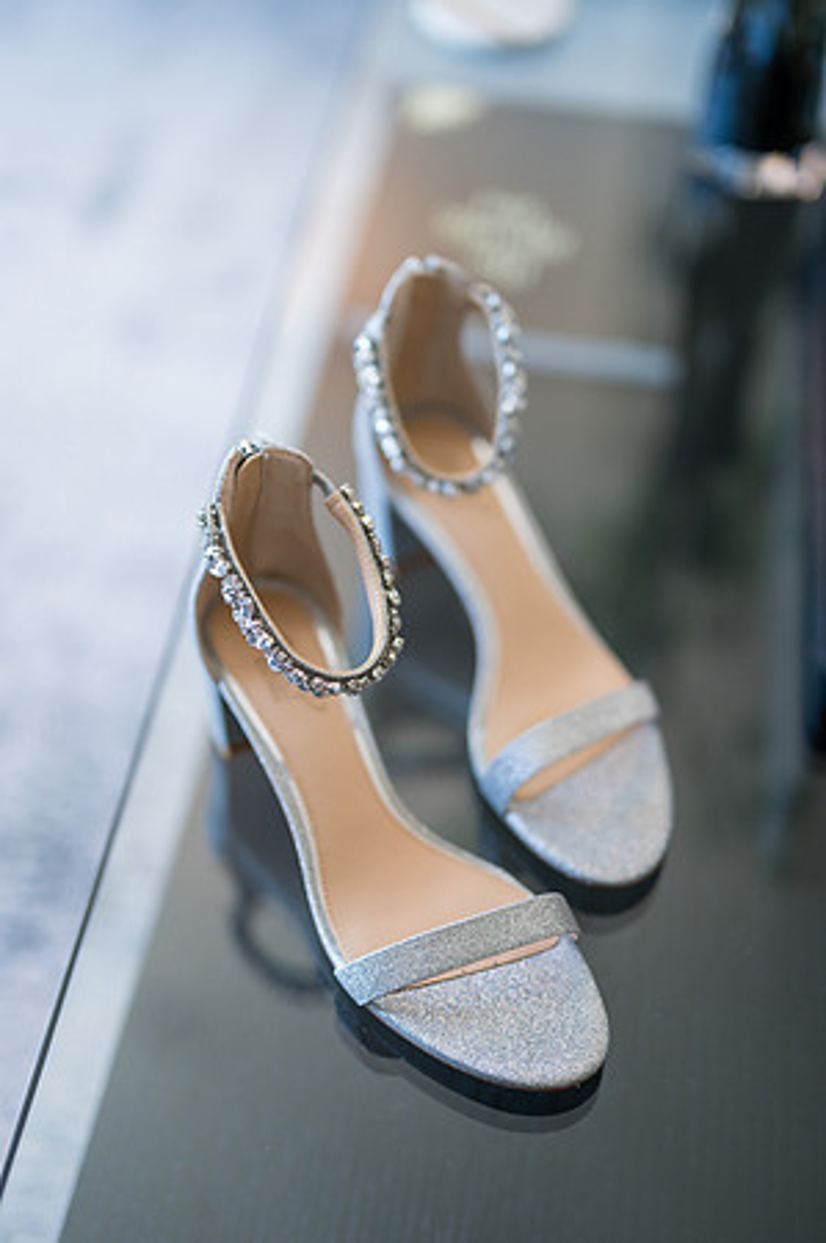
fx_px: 1725
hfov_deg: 26.9
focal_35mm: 50
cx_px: 413
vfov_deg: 39.6
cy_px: 622
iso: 320
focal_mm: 50
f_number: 1.2
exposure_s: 1/640
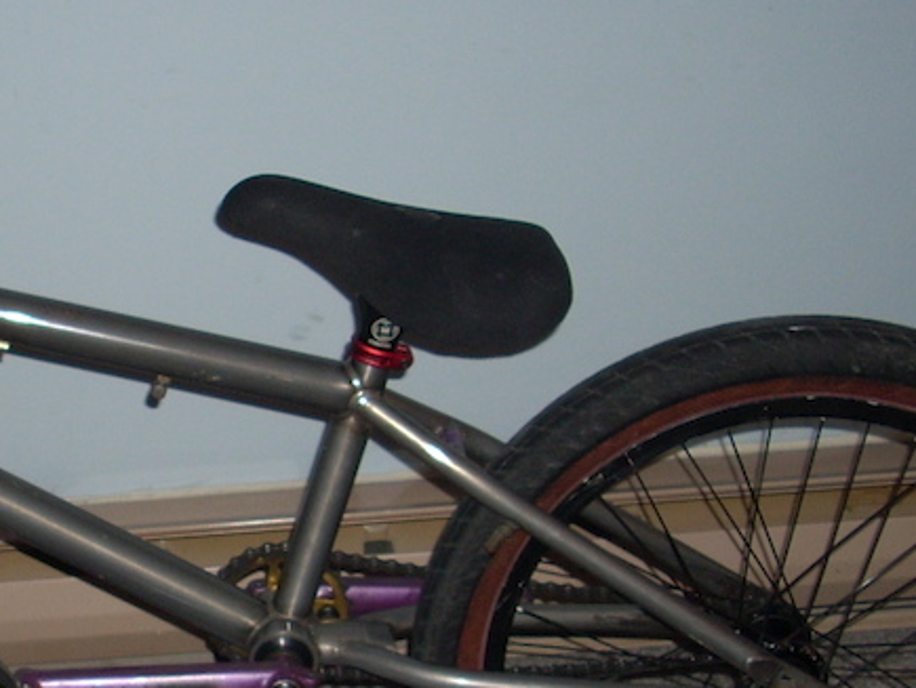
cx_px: 95
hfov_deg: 22.0
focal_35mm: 87
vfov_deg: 17.0
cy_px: 457
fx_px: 2304
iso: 64
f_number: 2.8
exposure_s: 1/60
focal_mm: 6.2
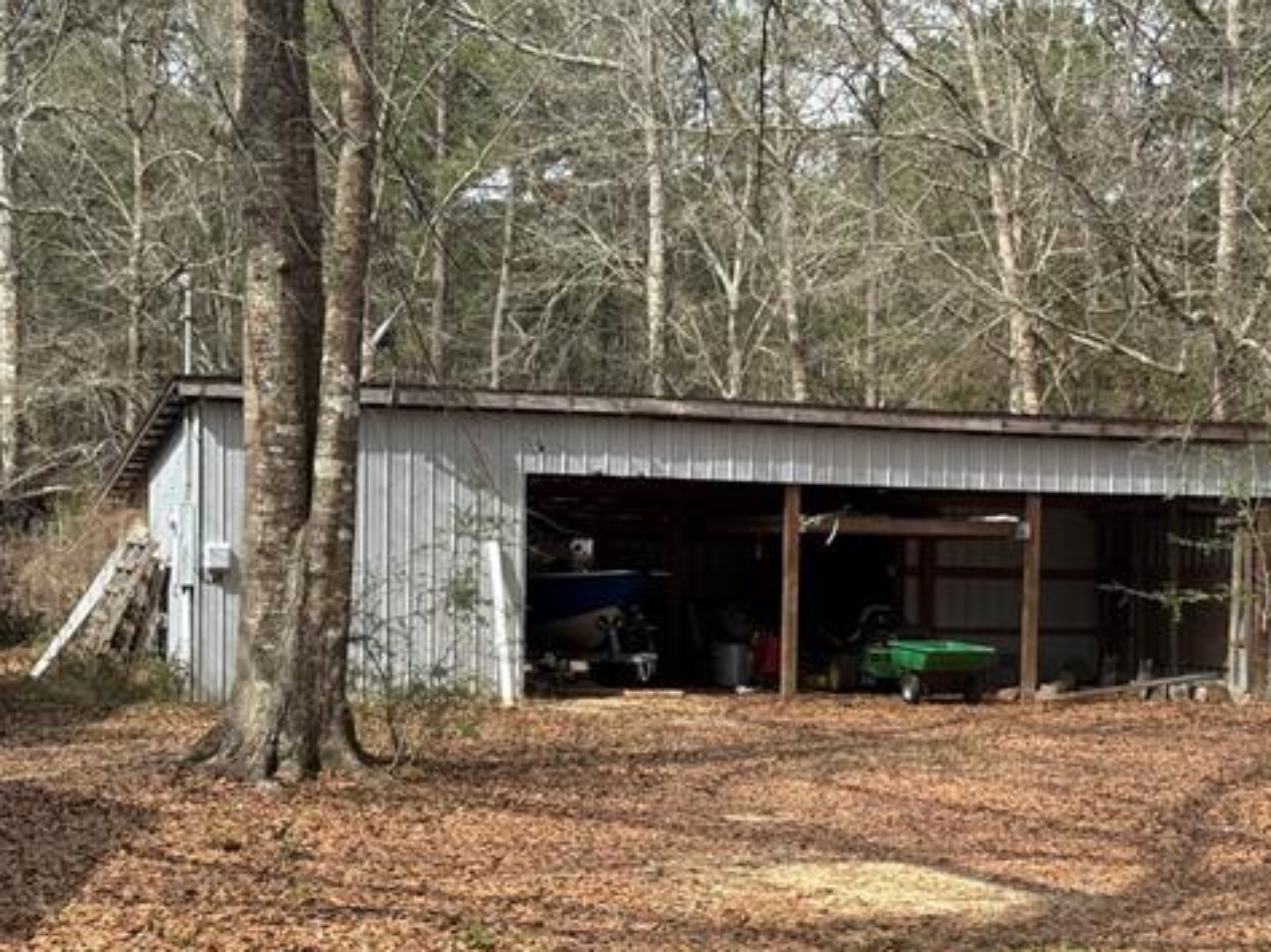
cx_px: 793
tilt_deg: -3.0
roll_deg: -1.5
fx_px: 2385
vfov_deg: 22.5
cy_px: 637
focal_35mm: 65
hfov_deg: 29.7
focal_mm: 6.76
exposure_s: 1/2331
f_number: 1.78
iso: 64
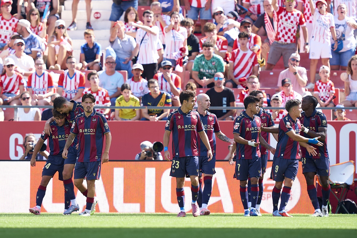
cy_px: 119
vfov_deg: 2.3
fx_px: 5954
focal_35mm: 600
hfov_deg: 3.4
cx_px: 178
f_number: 3.2
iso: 320
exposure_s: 1/1000
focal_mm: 400
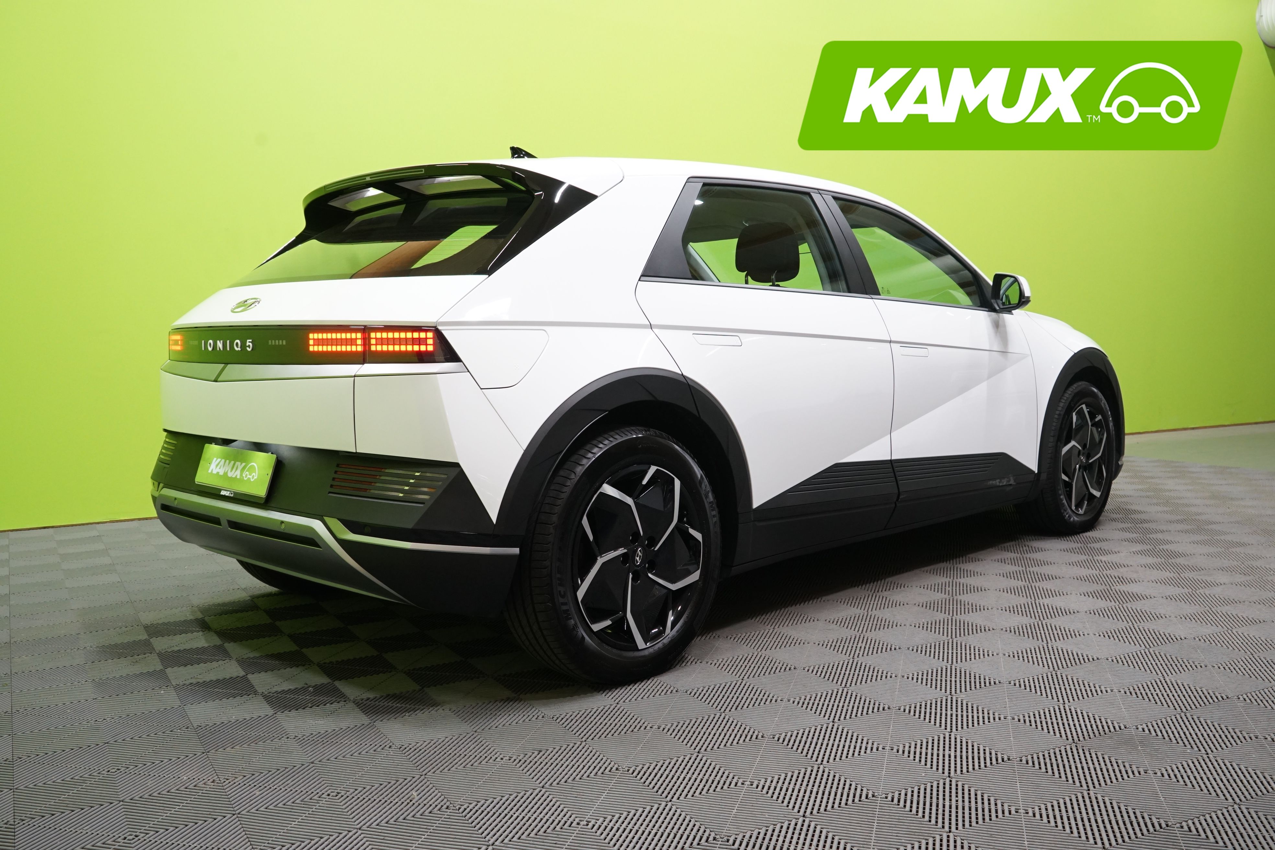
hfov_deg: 60.3
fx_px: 1098
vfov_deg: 42.3
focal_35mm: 31
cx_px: 638
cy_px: 425
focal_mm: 31
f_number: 8
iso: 1600
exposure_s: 1/40
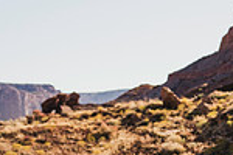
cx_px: 284
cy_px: 151
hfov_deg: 12.5
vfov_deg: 8.5
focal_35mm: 160
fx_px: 1035
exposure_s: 1/500
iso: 125
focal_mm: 41
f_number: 3.2
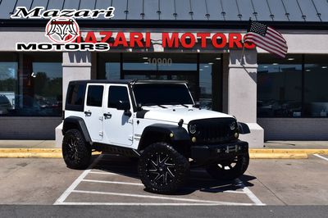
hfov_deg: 38.9
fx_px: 464
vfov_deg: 26.4
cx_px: 164
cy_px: 109
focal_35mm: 51
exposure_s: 1/500
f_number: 11
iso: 200
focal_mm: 34
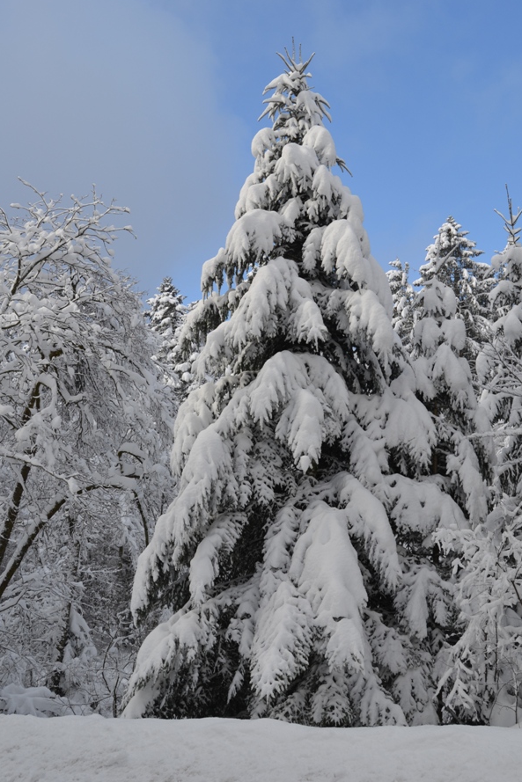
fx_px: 826
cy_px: 346
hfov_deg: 35.0
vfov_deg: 50.6
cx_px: 292
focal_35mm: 38
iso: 100
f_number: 8
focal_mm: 22
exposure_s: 1/250
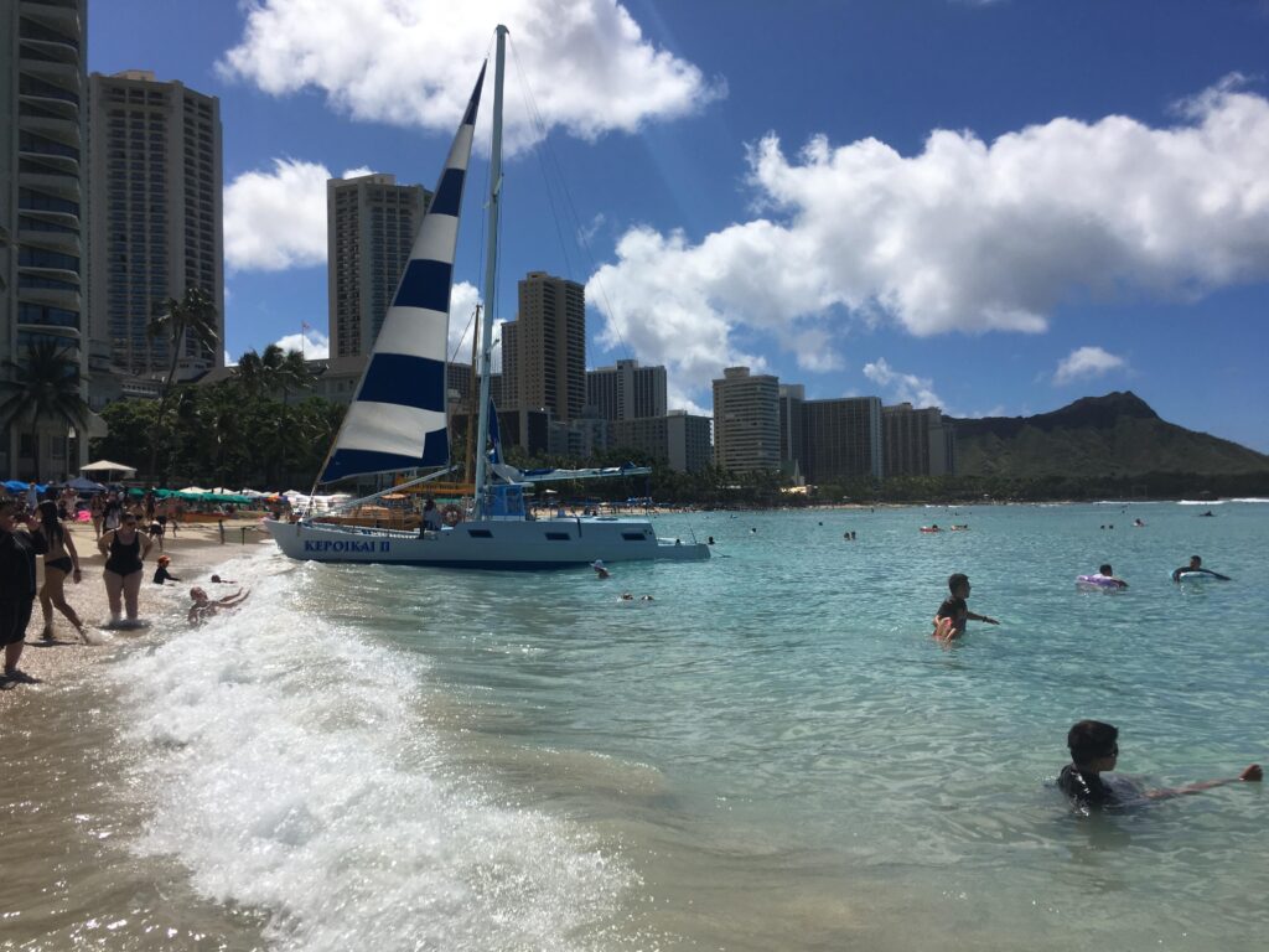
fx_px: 1063
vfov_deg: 48.2
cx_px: 634
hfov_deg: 61.7
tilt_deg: +1.6
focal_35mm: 29
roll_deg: +0.7
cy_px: 476
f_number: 2.2
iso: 25
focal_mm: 4.15
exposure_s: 1/4525
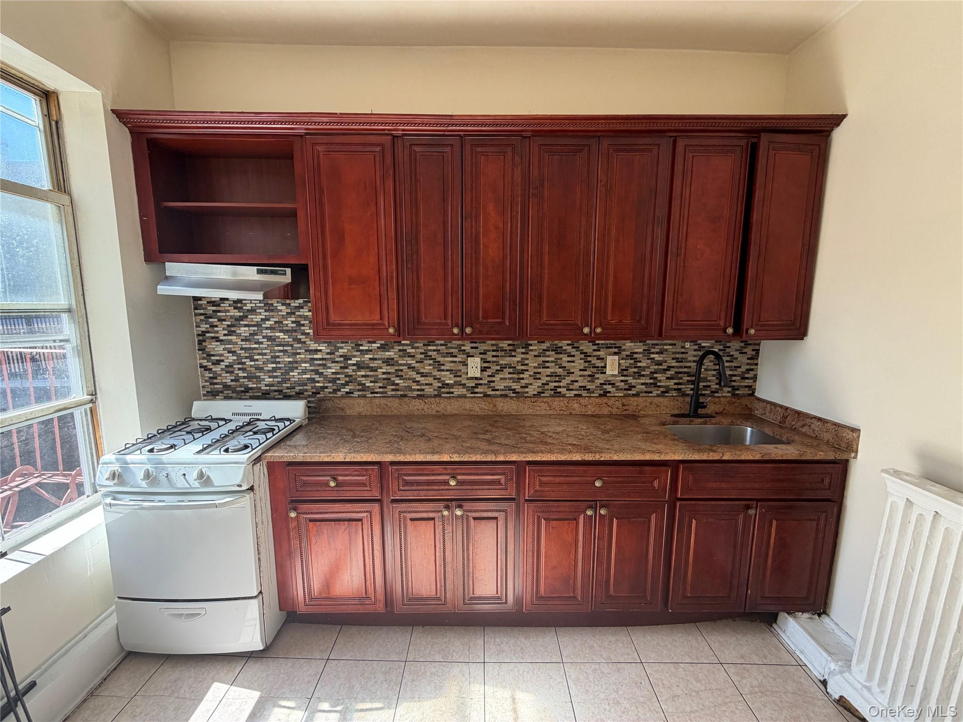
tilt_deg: -8.5
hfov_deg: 102.1
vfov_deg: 85.7
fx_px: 389
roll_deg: +0.8
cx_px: 482
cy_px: 361
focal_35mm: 14
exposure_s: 1/121
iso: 125
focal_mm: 2.22
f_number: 2.2
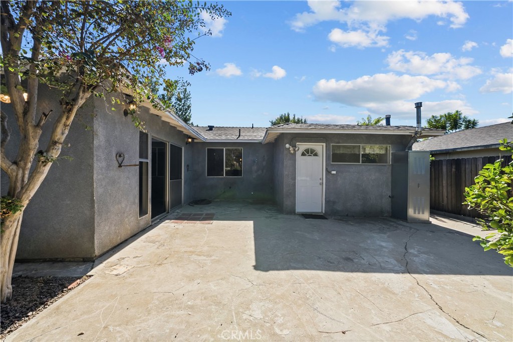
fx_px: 200
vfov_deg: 81.2
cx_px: 256
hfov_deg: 104.2
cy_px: 171
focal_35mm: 14
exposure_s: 1/125
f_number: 9
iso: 100
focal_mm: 14
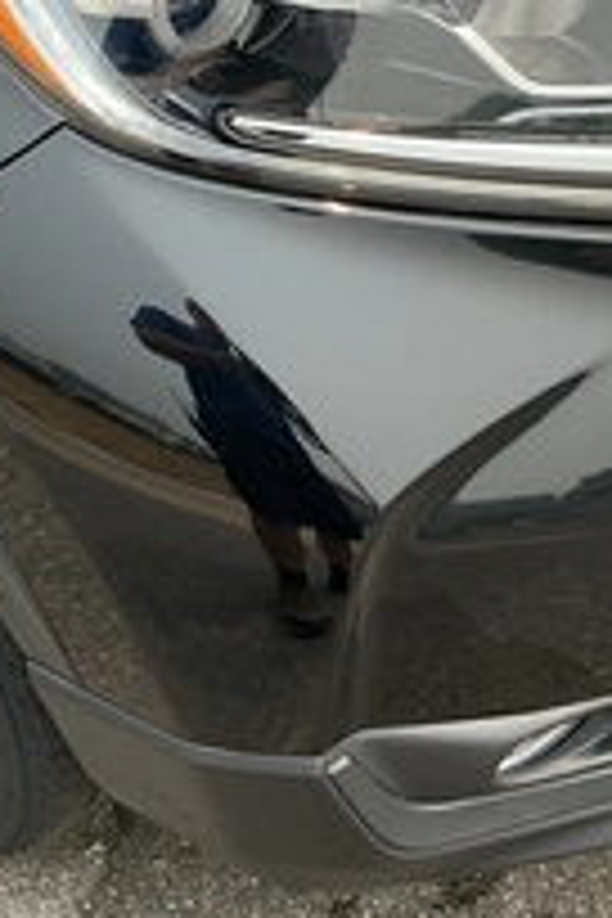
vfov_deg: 35.0
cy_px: 423
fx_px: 1453
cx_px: 333
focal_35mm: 57
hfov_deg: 23.8
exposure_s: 1/642
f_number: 1.8
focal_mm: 3
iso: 25
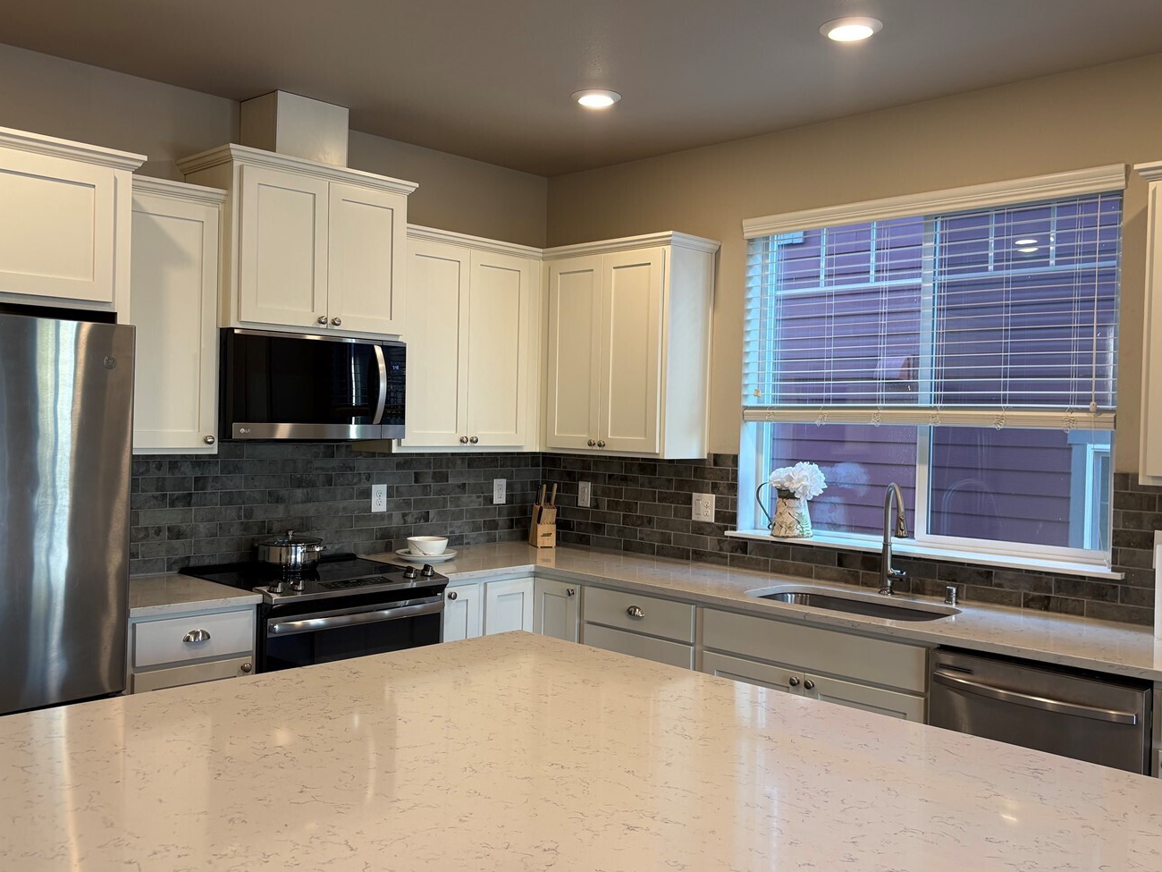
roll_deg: -0.8
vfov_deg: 44.2
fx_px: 1074
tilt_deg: -2.4
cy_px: 427
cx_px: 574
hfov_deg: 56.8
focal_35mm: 32
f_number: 1.6
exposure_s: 1/60
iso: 64
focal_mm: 5.96
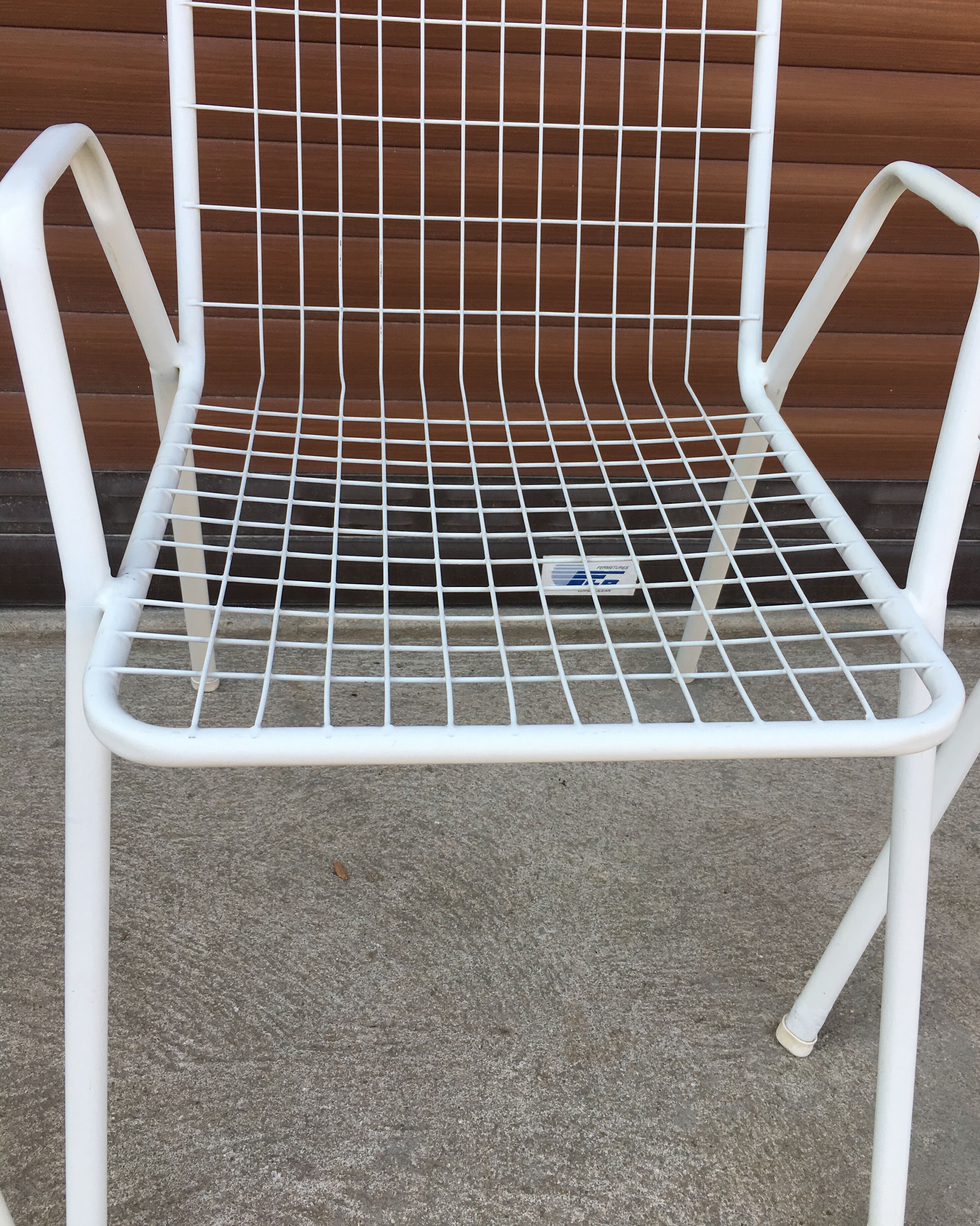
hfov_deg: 47.1
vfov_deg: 57.1
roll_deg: -2.3
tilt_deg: -31.0
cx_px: 500
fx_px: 1124
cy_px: 556
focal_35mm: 31
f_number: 2.2
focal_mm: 4.15
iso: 25
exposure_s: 1/390
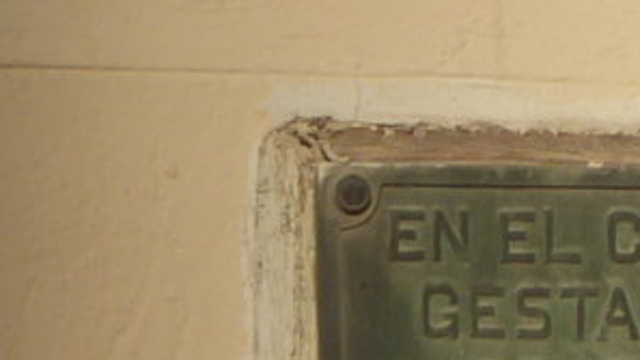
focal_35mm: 2432
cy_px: -886
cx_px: 810
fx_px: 41268
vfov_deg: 0.5
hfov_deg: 0.9
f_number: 6
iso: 100
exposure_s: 1/640
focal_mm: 66.8
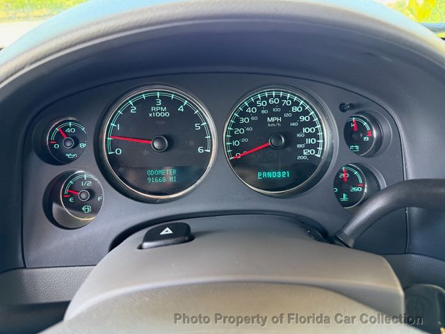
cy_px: 167
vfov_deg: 56.8
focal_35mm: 24
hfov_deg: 71.6
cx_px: 222
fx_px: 309
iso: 400
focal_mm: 6.76
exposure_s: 1/60
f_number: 1.78
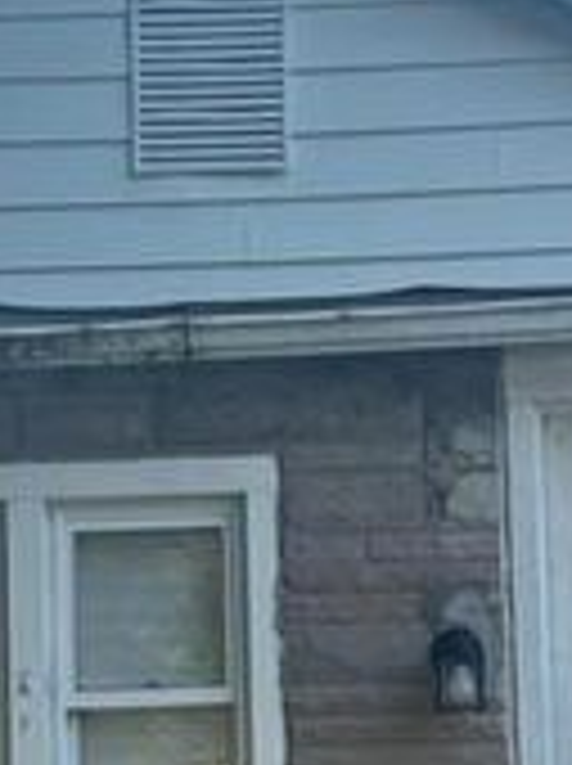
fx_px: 2253
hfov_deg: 14.5
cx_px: 329
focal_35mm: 102
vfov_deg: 19.1
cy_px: 583
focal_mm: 5.96
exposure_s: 1/1220
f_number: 1.6
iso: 50
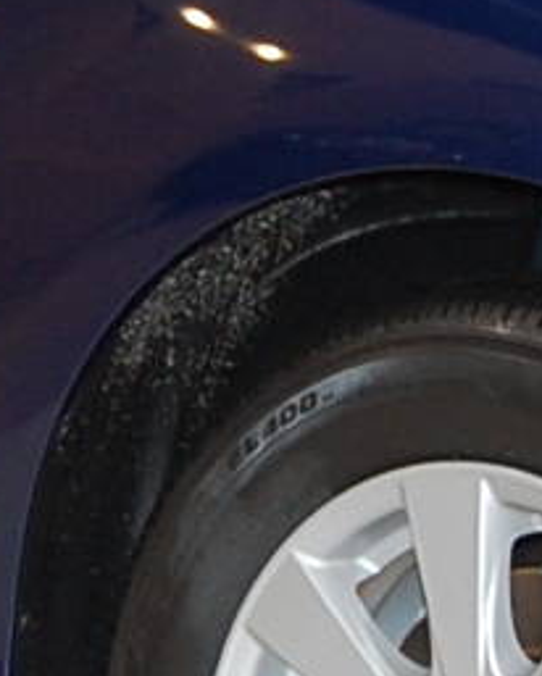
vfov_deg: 7.1
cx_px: 111
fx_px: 5427
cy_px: 187
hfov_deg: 5.7
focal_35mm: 271
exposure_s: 1/60
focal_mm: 22
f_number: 3.8
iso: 400
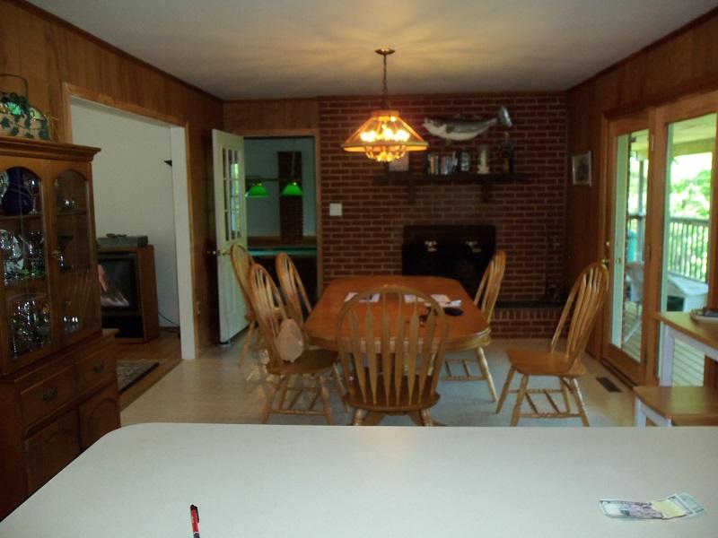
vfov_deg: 48.2
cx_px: 359
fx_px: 602
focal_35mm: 29
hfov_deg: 61.7
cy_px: 269
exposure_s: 1/30
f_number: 3.4
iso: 100
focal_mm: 5.2
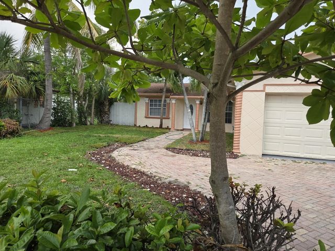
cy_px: 126
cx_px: 168
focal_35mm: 23
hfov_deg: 73.9
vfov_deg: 58.9
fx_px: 223
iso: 80
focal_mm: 5.4
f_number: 1.8
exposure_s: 1/873
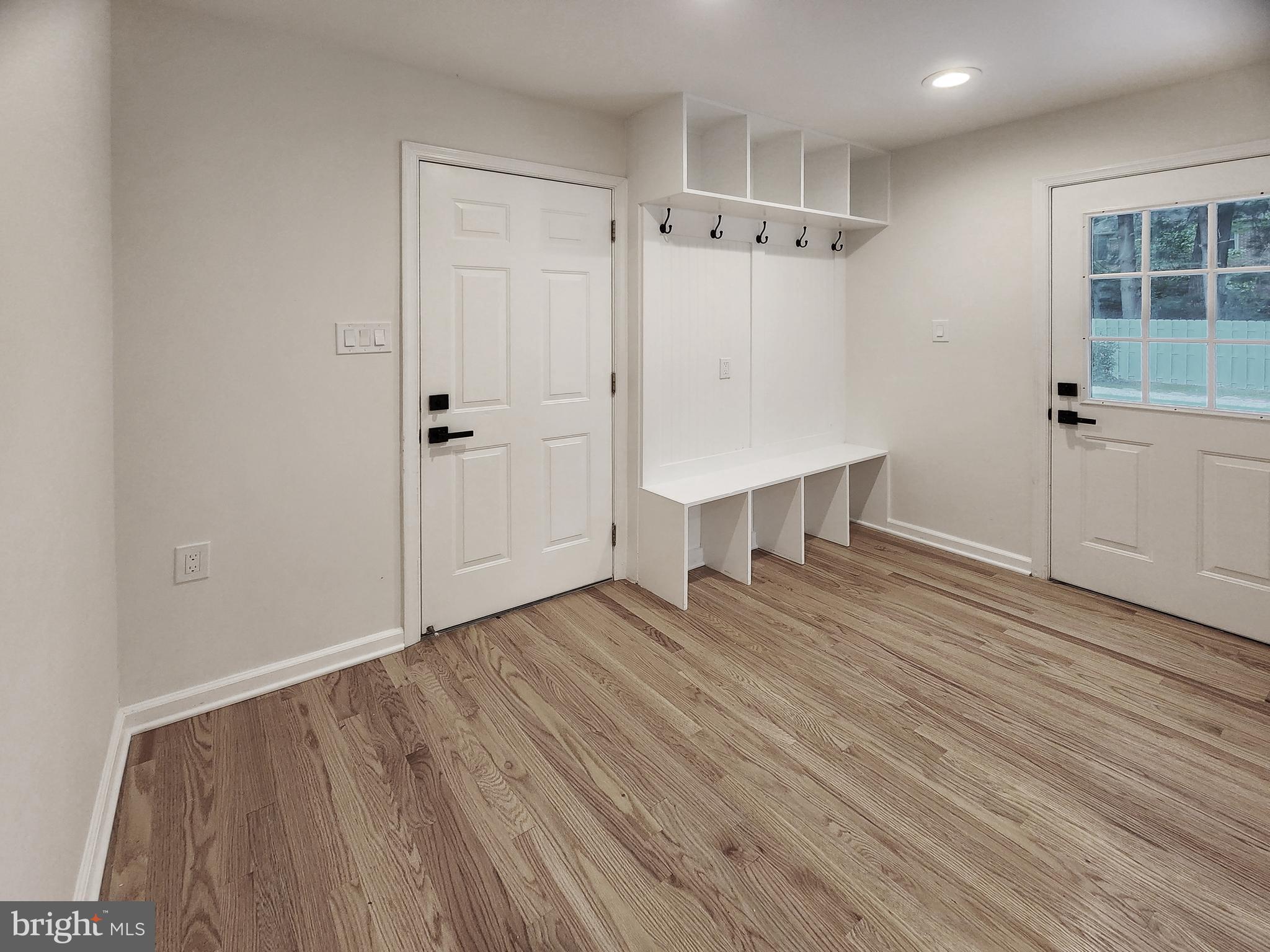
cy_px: 476
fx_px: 477
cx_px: 635
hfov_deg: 106.2
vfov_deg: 89.9
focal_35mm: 13
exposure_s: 1/60
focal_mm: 2.2
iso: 200
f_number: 2.2
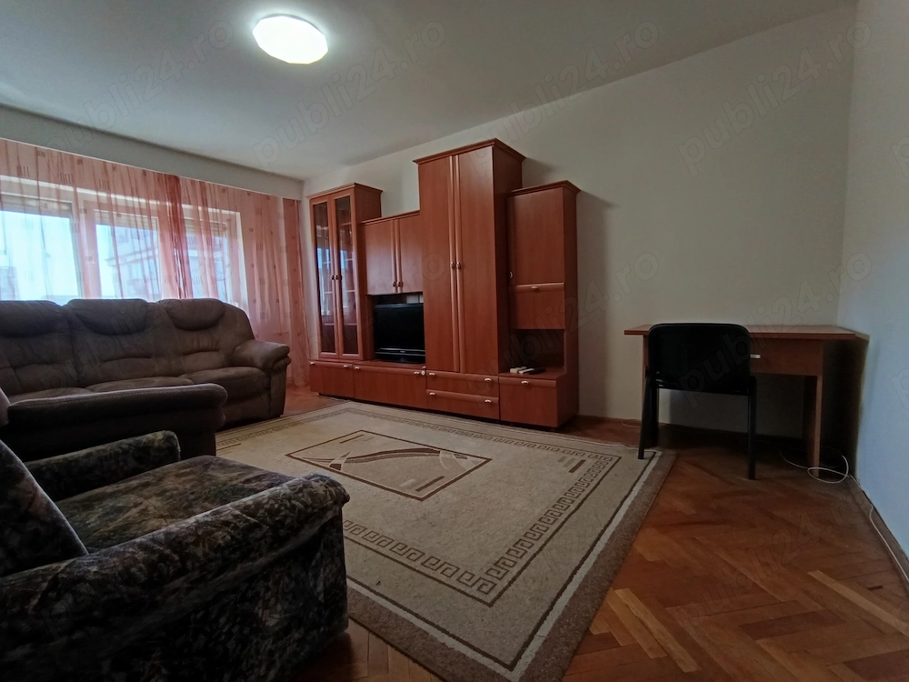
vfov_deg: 78.1
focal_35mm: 16
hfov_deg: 94.5
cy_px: 341
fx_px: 420
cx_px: 454
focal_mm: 1.65
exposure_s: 1/50
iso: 242
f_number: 2.2
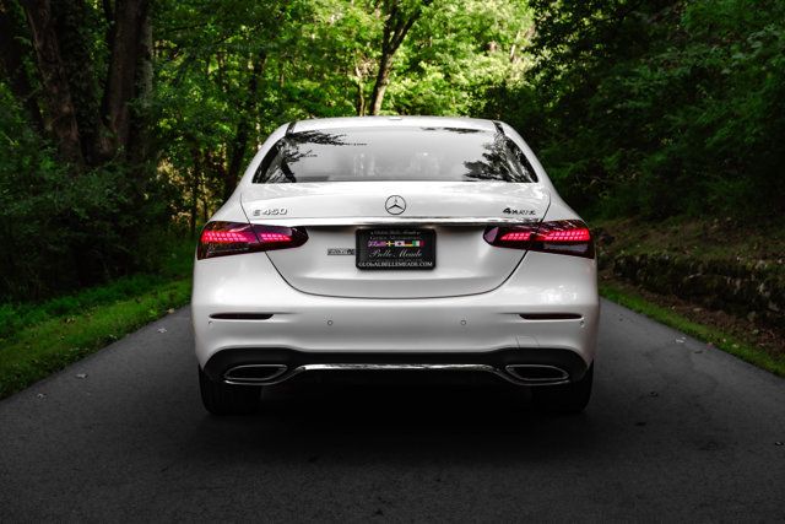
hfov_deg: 39.6
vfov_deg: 27.0
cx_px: 392
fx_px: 1090
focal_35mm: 50
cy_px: 262
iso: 500
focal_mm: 50
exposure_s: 1/250
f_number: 7.1
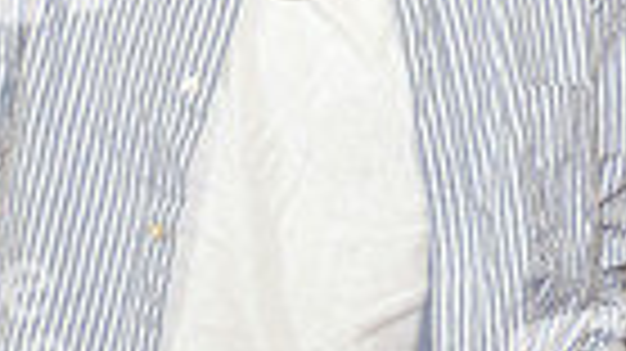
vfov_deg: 6.9
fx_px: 2903
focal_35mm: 175
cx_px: 329
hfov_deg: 12.3
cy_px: 144
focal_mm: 58
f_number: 6.3
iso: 2000
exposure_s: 1/200
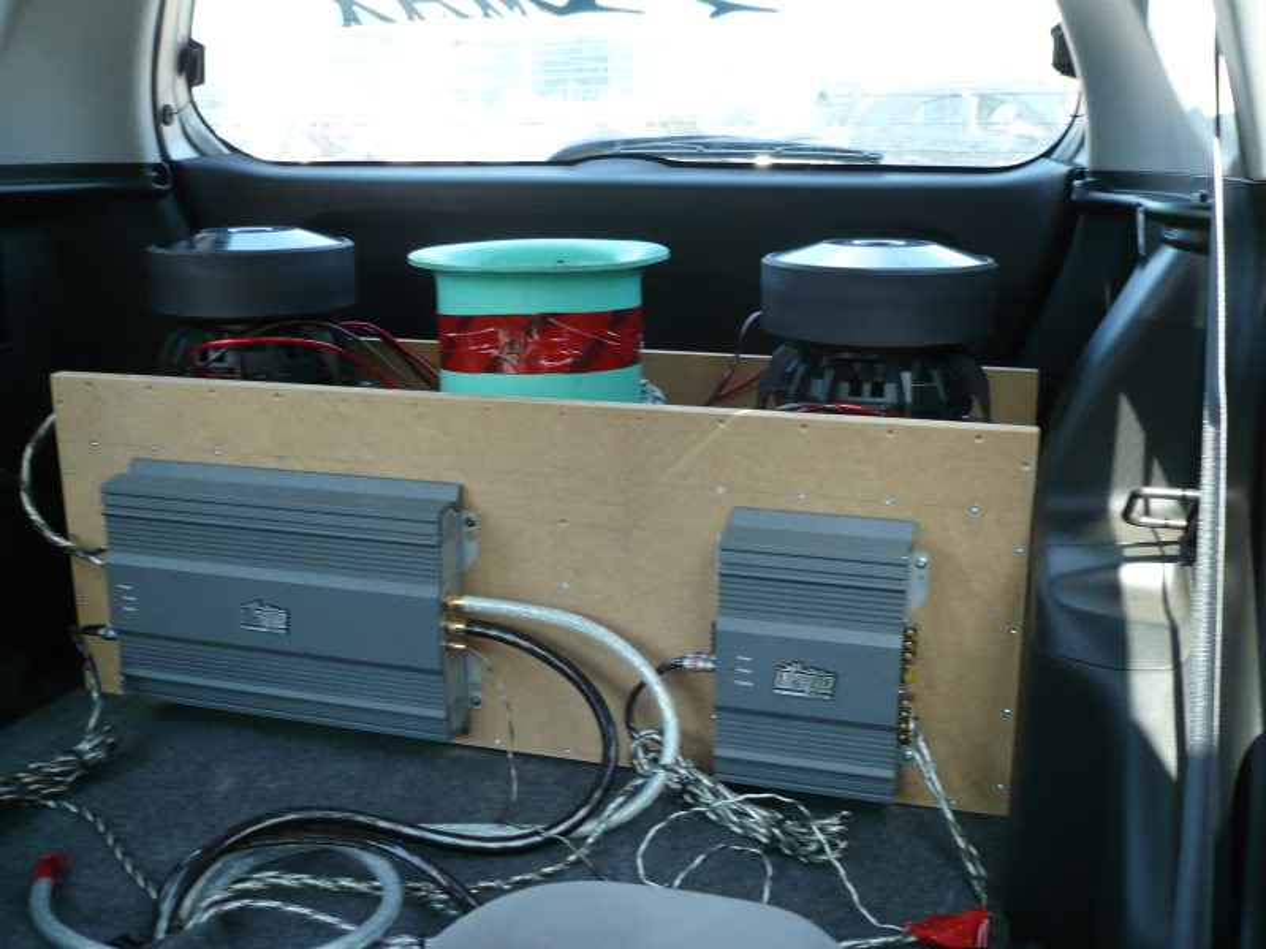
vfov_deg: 40.7
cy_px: 474
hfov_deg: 52.6
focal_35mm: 35
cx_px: 633
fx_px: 1280
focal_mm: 5.8
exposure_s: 1/80
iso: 100
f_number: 2.8
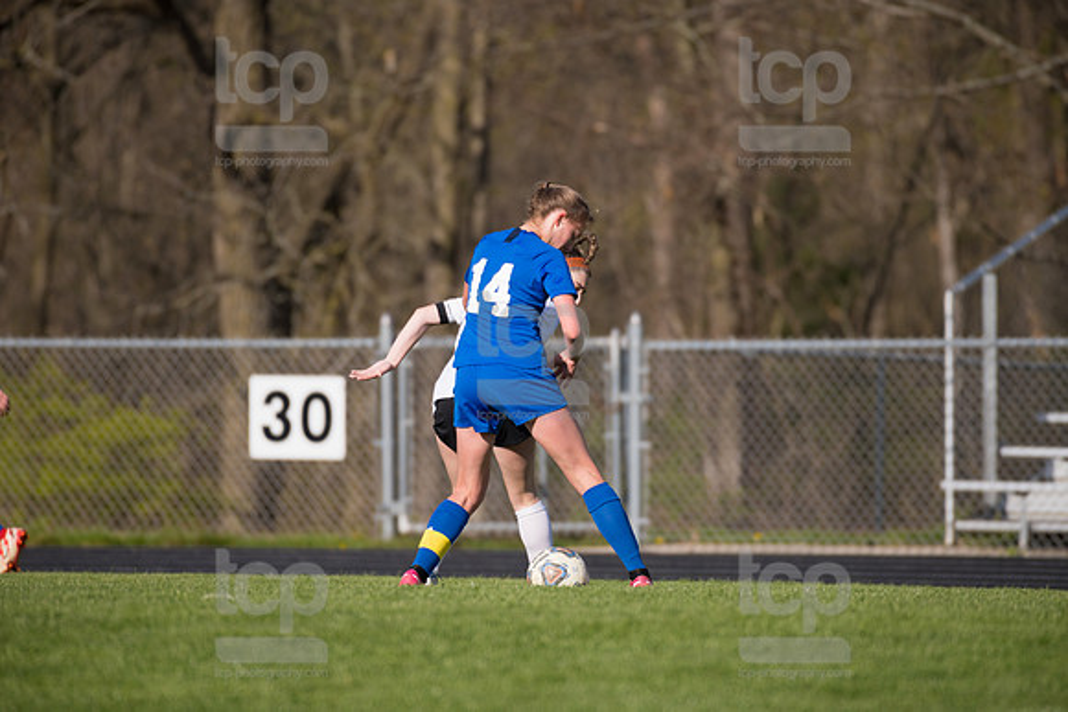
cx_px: 534
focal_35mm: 460
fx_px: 13649
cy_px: 356
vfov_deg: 3.0
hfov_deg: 4.5
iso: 250
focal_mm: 460
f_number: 5.6
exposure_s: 1/1600
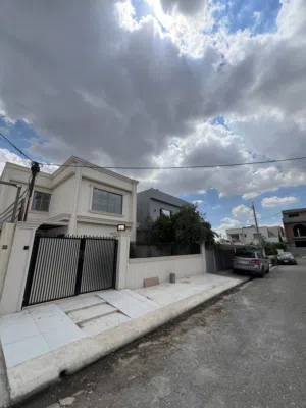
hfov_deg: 89.9
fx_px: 153
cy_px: 204
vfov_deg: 106.2
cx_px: 153
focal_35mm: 13
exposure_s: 1/2874
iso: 32
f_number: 1.8
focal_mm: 1.57
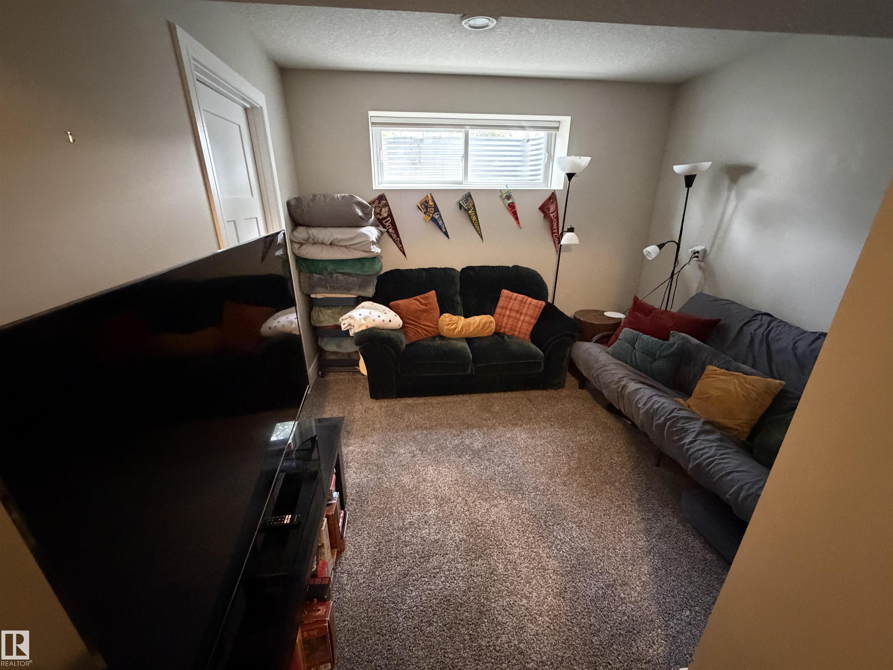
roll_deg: +1.0
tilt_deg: -20.8
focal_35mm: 14
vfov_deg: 85.7
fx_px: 361
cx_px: 446
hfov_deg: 102.1
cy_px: 335
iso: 1250
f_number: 2.2
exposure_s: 1/40
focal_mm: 2.22
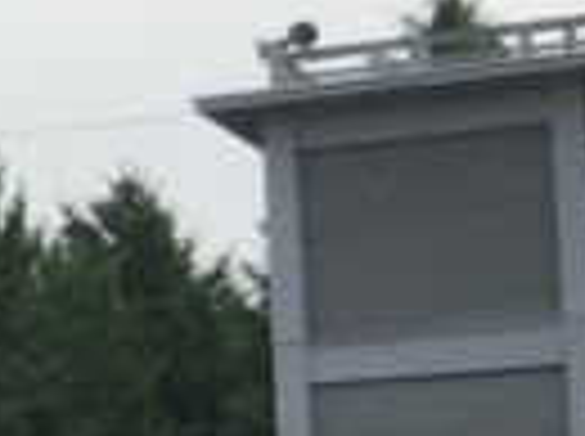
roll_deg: -1.0
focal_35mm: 229
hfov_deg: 7.0
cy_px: 562
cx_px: -1620
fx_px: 3863
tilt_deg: +5.5
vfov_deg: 6.4
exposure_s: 1/1883
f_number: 2.2
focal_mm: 4.15
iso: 32
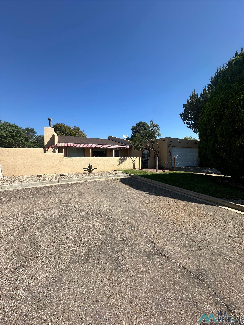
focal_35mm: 14
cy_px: 162
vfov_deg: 102.1
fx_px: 132
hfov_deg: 85.7
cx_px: 122
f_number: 2.2
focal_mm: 2.22
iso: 40
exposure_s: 1/2212
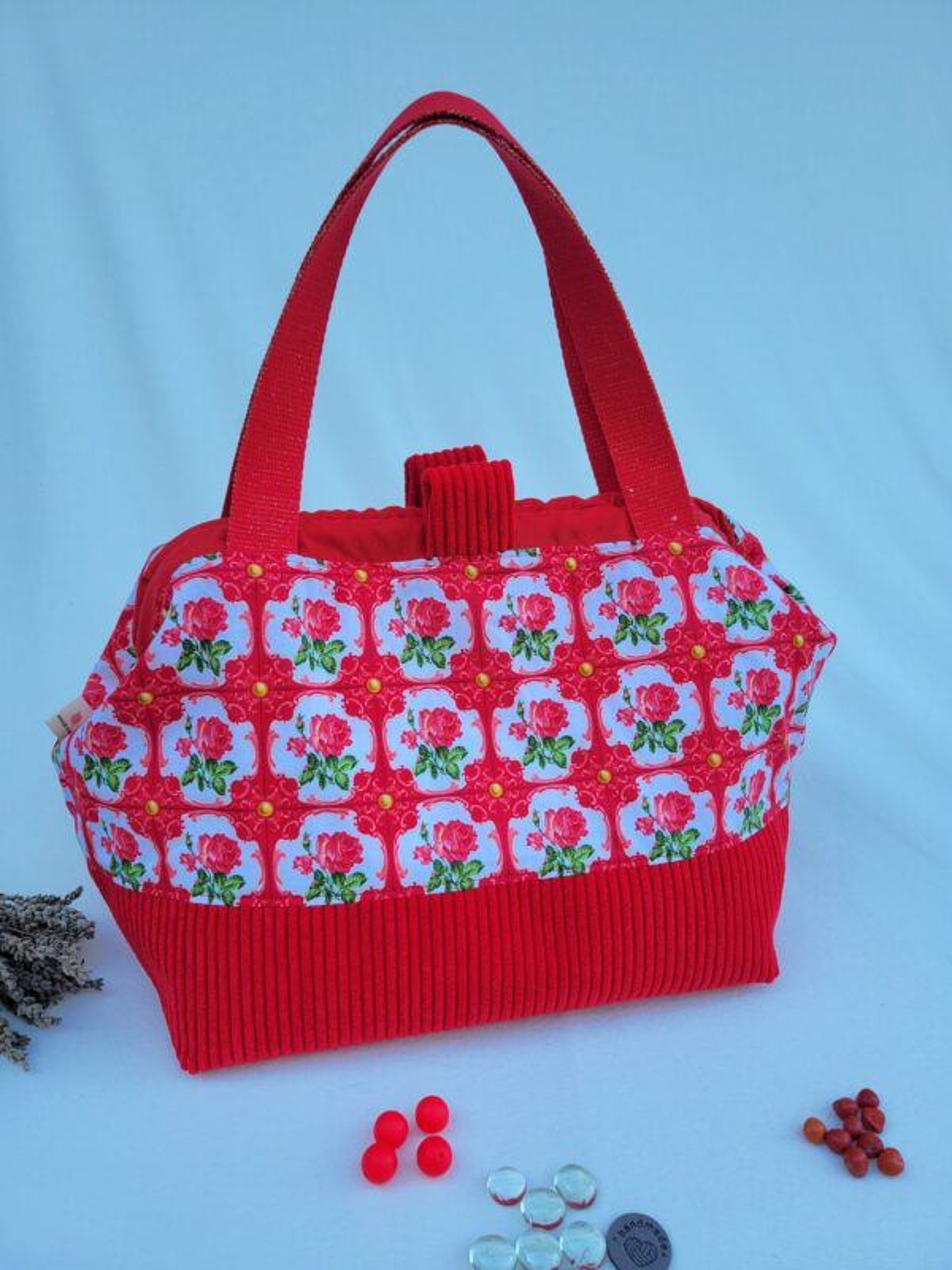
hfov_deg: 53.1
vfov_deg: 67.3
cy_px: 635
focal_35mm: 26
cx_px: 476
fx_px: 953
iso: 40
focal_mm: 5.4
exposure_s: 1/147
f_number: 1.8
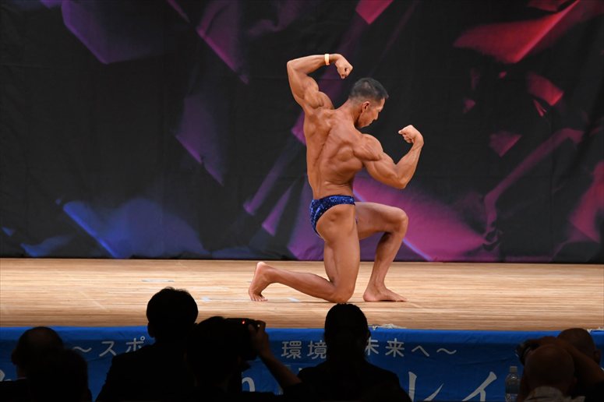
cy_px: 201
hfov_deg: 8.1
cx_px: 302
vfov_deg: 5.4
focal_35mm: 255
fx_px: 4276
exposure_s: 1/400
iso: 3200
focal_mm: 170
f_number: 5.6
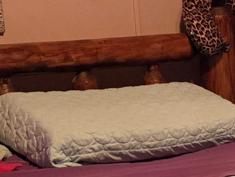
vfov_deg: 12.2
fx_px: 821
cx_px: 479
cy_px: 142
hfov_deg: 13.7
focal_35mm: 121
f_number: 1.8
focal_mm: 5.4
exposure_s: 1/120
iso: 400
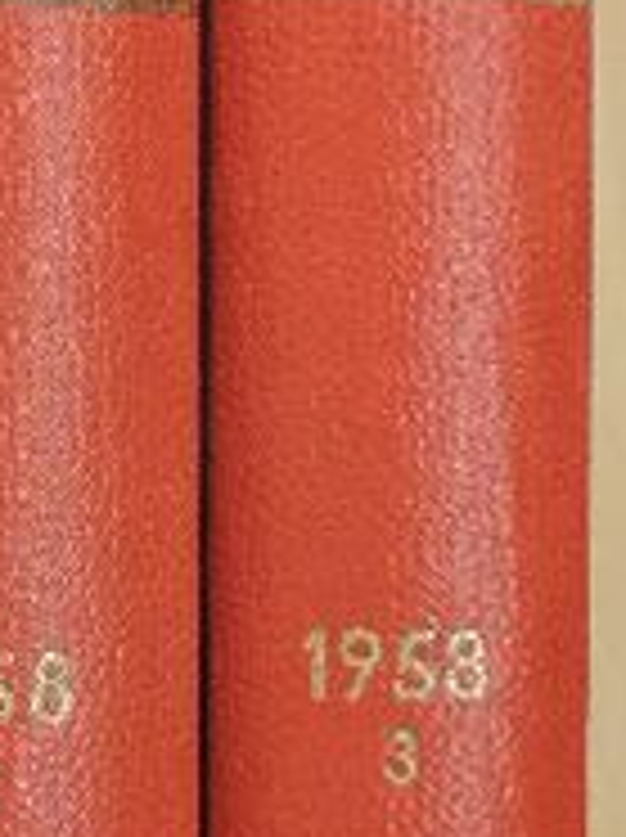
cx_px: 23
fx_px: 3335
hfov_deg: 10.6
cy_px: 320
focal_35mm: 138
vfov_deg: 14.3
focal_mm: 7.1
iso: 1100
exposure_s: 1/60
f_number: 3.3
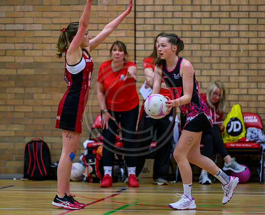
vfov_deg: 6.8
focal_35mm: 229
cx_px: 162
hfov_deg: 8.4
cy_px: 107
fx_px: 1807
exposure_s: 1/800
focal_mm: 200
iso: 4000
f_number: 3.2
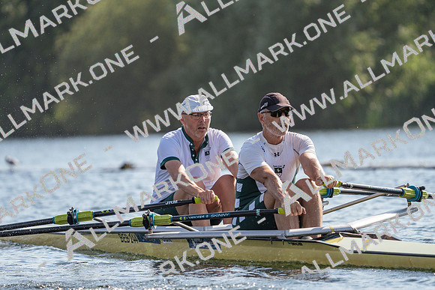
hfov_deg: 5.8
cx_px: 218
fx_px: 4302
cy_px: 145
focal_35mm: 356
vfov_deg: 3.9
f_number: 6.3
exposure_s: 1/1600
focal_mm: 356
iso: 250
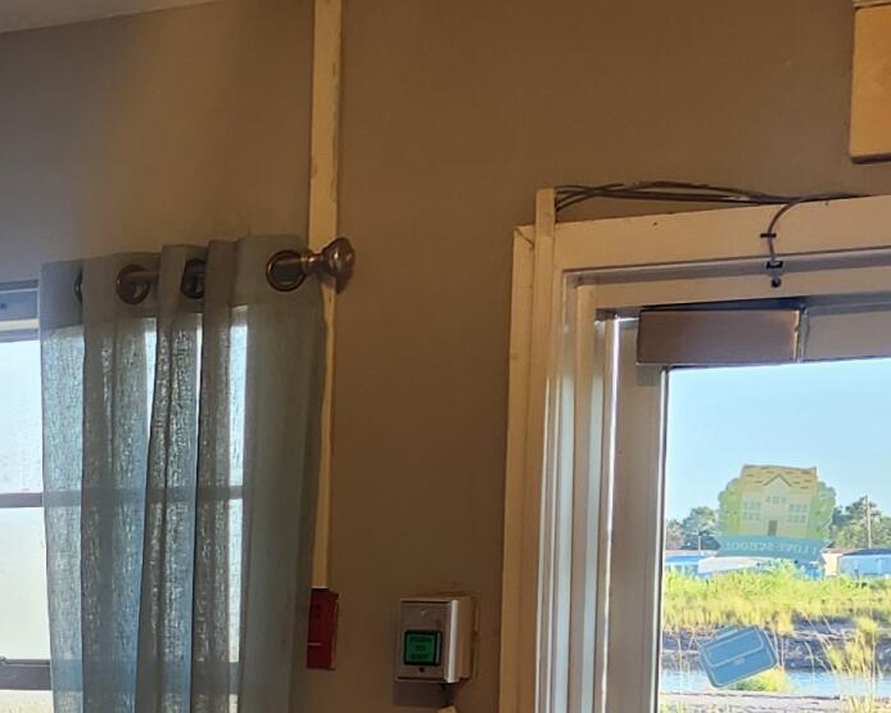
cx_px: -489
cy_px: 731
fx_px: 2558
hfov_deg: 17.5
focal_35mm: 97
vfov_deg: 15.5
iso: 100
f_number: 1.8
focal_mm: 5.4
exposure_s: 1/120
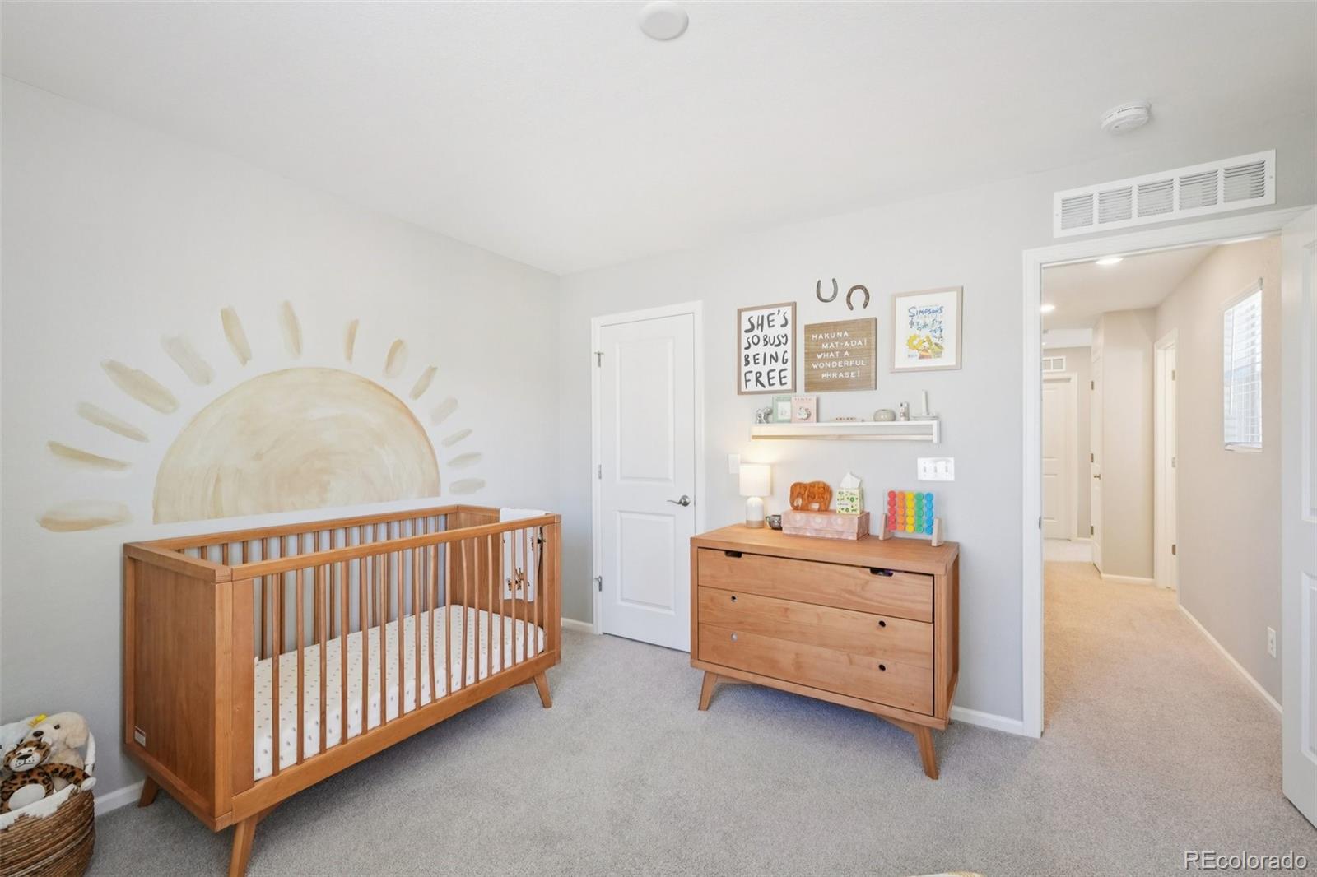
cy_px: 438
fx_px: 549
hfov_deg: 100.4
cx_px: 658
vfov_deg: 77.3
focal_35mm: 15
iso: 800
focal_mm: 10
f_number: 8
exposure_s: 1/10
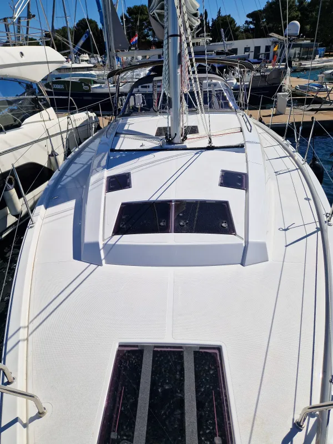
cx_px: 166
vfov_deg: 73.9
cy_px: 222
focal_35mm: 23
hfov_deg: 58.9
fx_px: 295
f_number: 1.8
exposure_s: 1/4496
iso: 50
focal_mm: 5.4
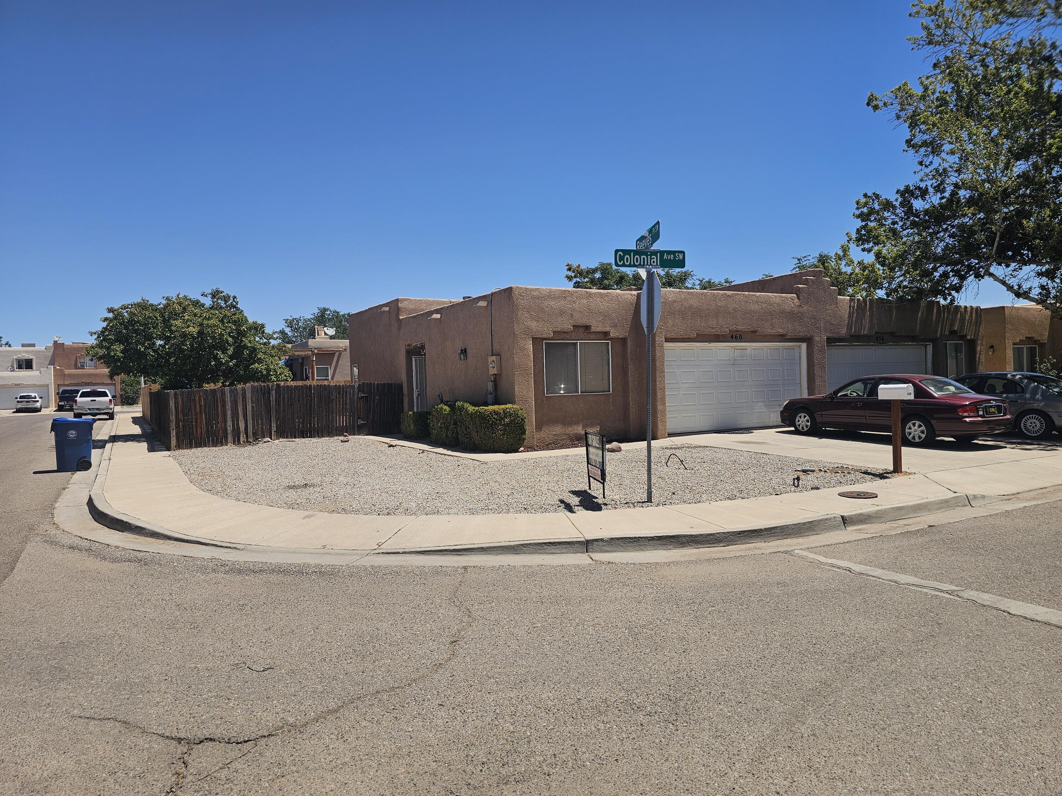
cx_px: 531
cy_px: 398
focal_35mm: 23
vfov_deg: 58.9
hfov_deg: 73.9
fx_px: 706
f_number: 1.7
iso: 10
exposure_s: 1/1232
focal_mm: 6.3
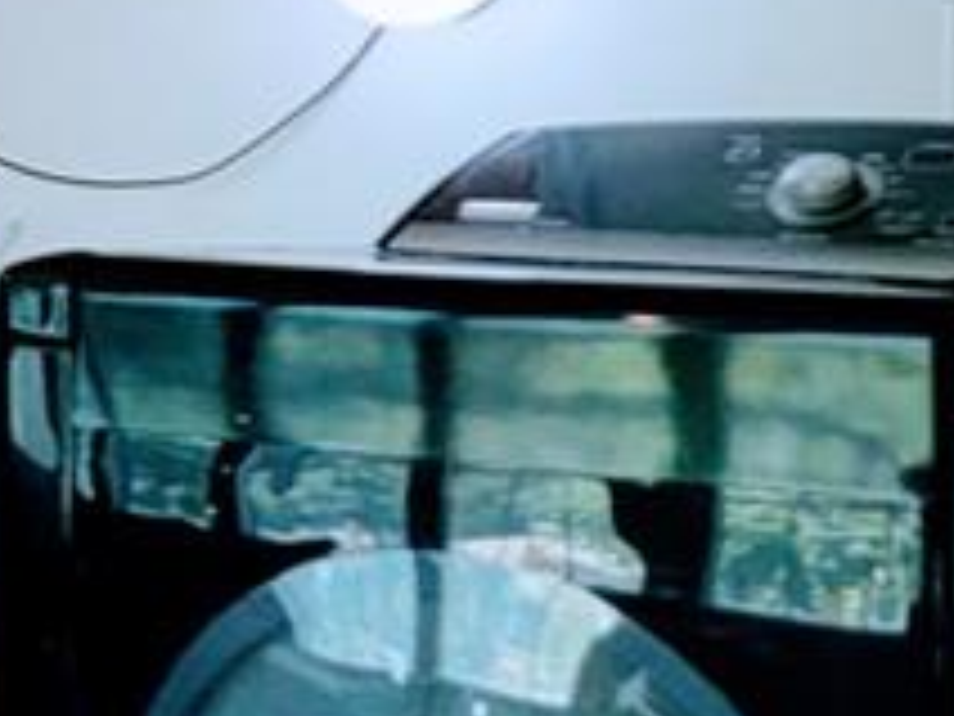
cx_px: -1220
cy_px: -63
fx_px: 3197
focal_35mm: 116
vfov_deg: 12.6
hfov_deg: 13.3
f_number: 1.8
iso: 100
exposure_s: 1/120
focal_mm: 6.7
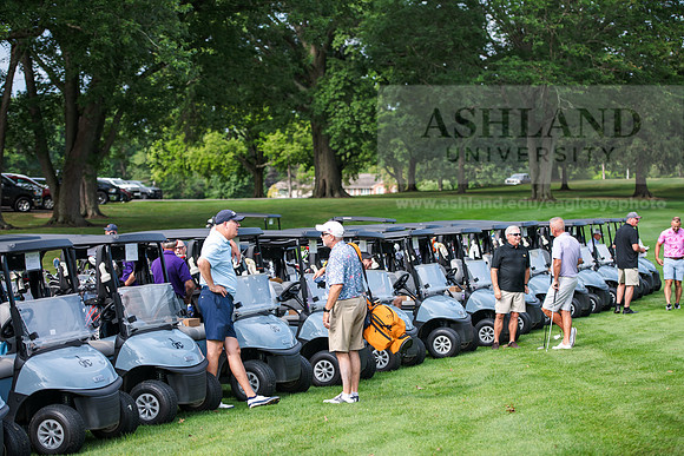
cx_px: 342
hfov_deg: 23.9
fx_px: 1615
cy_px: 228
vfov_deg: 16.1
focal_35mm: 85
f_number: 3.2
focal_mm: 85
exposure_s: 1/400
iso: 100
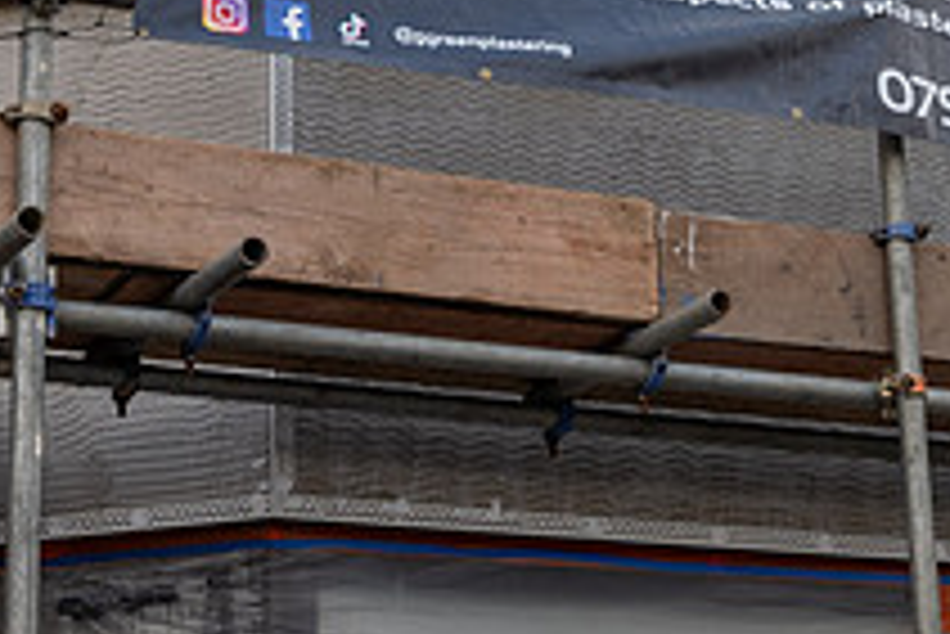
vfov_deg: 13.3
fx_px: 2720
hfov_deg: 19.7
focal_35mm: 103
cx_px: 647
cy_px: 151
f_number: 5.6
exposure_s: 1/100
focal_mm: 30
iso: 100
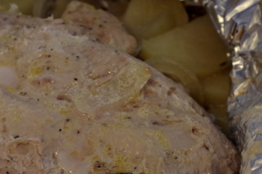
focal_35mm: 130
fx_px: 945
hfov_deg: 15.8
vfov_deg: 10.5
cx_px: 91
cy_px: 110
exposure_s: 1/40
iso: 800
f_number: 5.6
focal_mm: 37.5
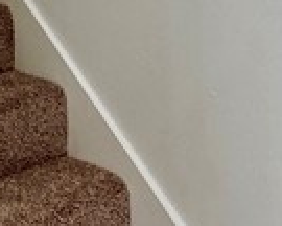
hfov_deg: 18.3
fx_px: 868
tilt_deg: -2.4
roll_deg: +1.4
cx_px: 219
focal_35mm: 104
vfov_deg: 13.7
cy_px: -134
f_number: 2.2
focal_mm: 2.22
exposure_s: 1/120
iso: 200
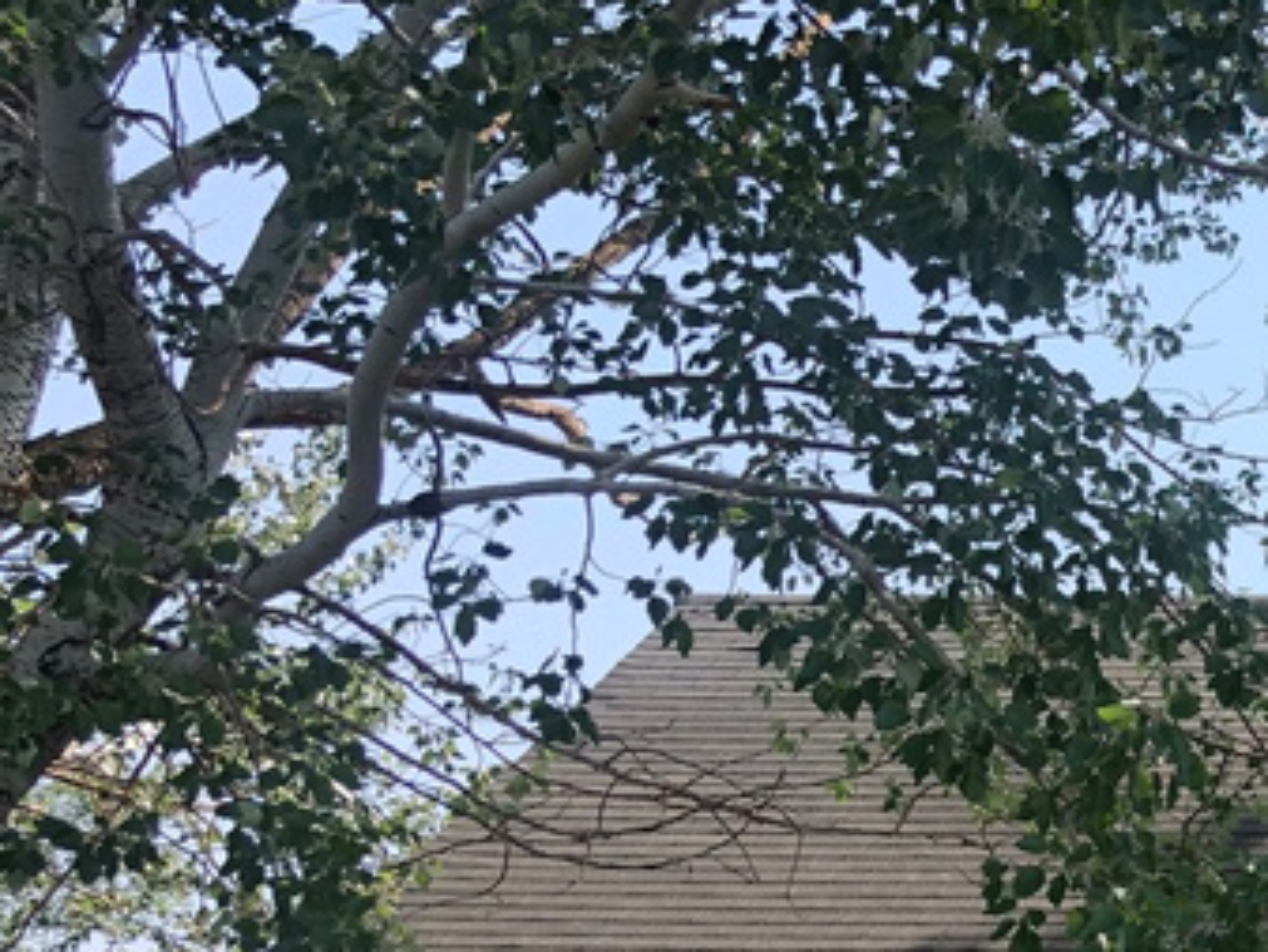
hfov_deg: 20.8
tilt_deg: +7.9
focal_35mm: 85
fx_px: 3115
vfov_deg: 16.7
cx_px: 1678
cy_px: 1110
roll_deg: -0.7
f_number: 1.8
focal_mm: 3.99
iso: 20
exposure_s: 1/676
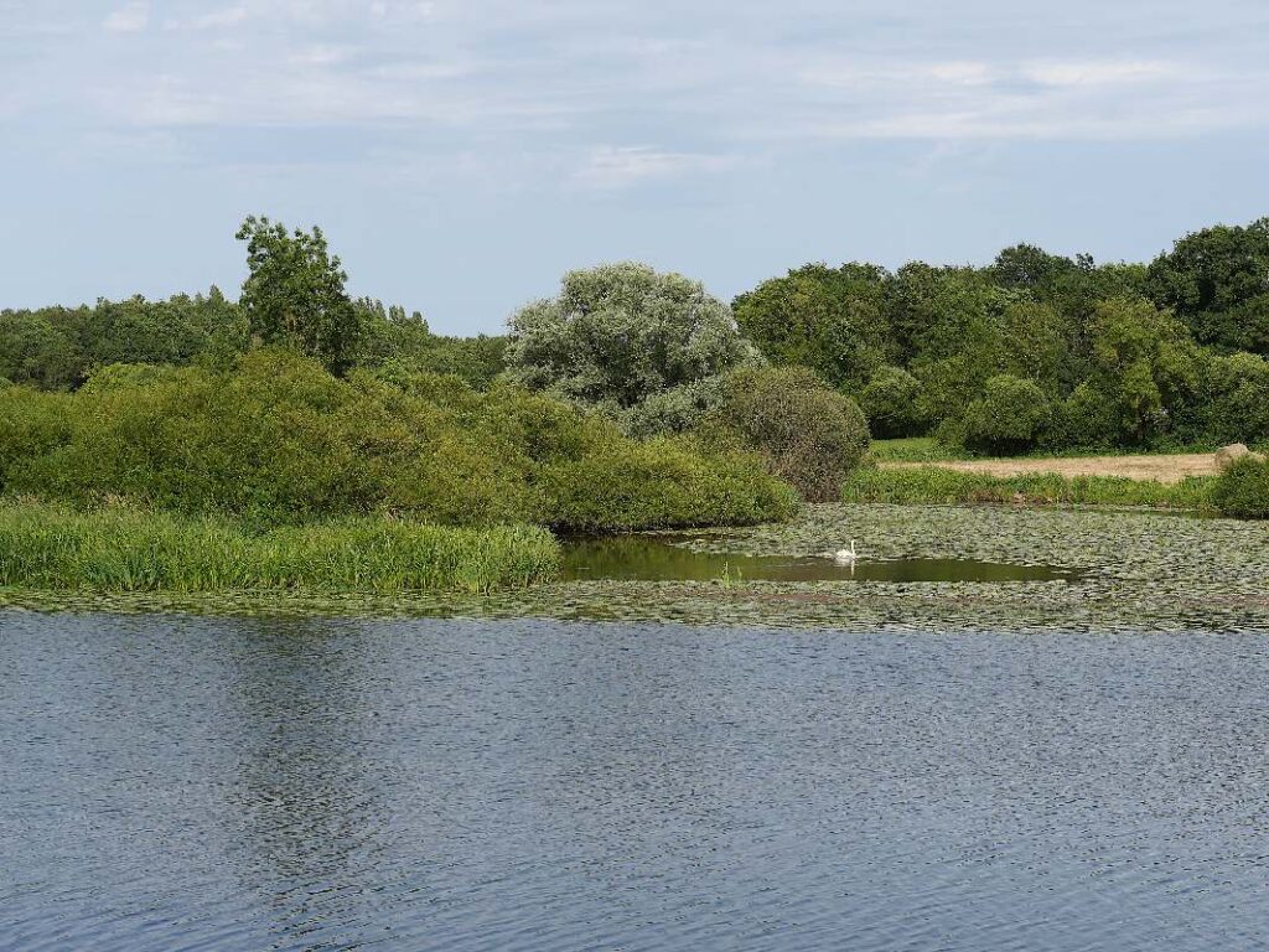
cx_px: 634
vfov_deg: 21.0
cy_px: 476
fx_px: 2566
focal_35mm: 70
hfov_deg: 27.8
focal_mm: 35
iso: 200
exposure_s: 1/800
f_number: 6.3
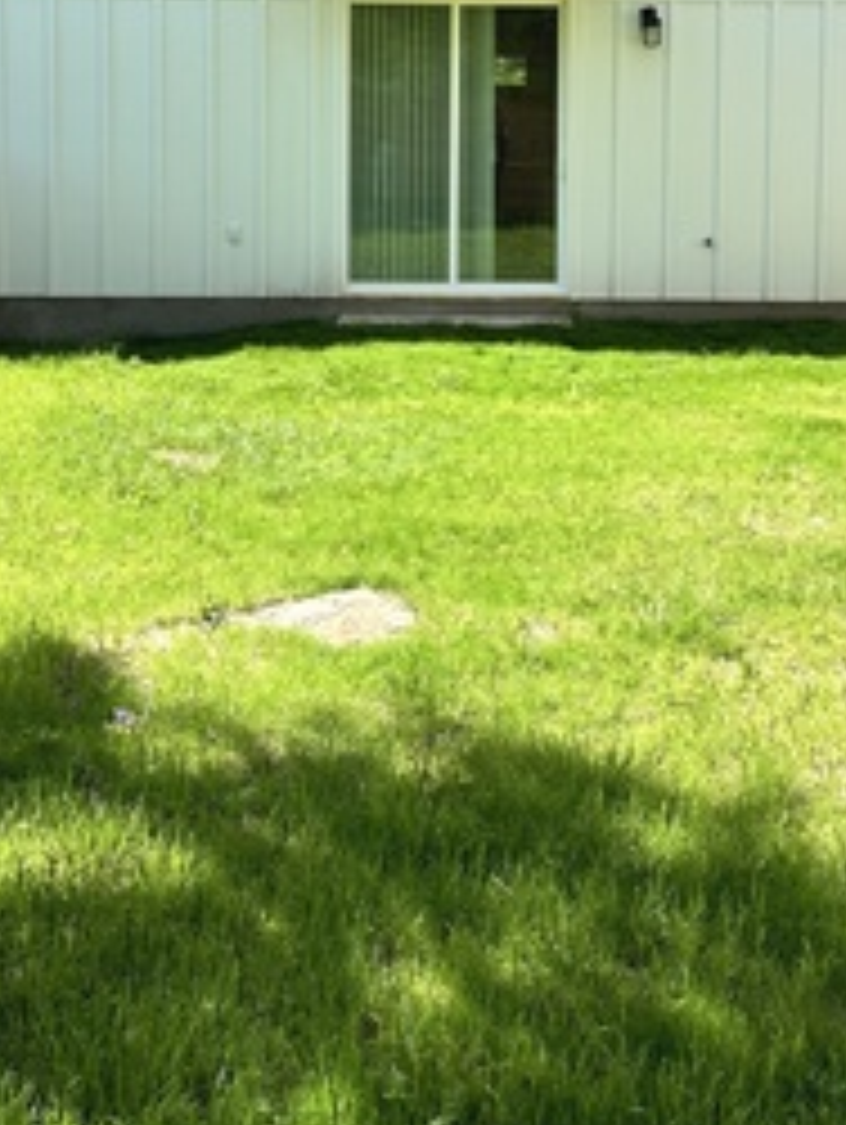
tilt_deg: -0.3
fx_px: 1496
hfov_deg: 31.5
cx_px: 513
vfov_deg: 39.1
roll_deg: -1.9
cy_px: 176
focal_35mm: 46
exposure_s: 1/1812
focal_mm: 6.86
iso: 80
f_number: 1.78
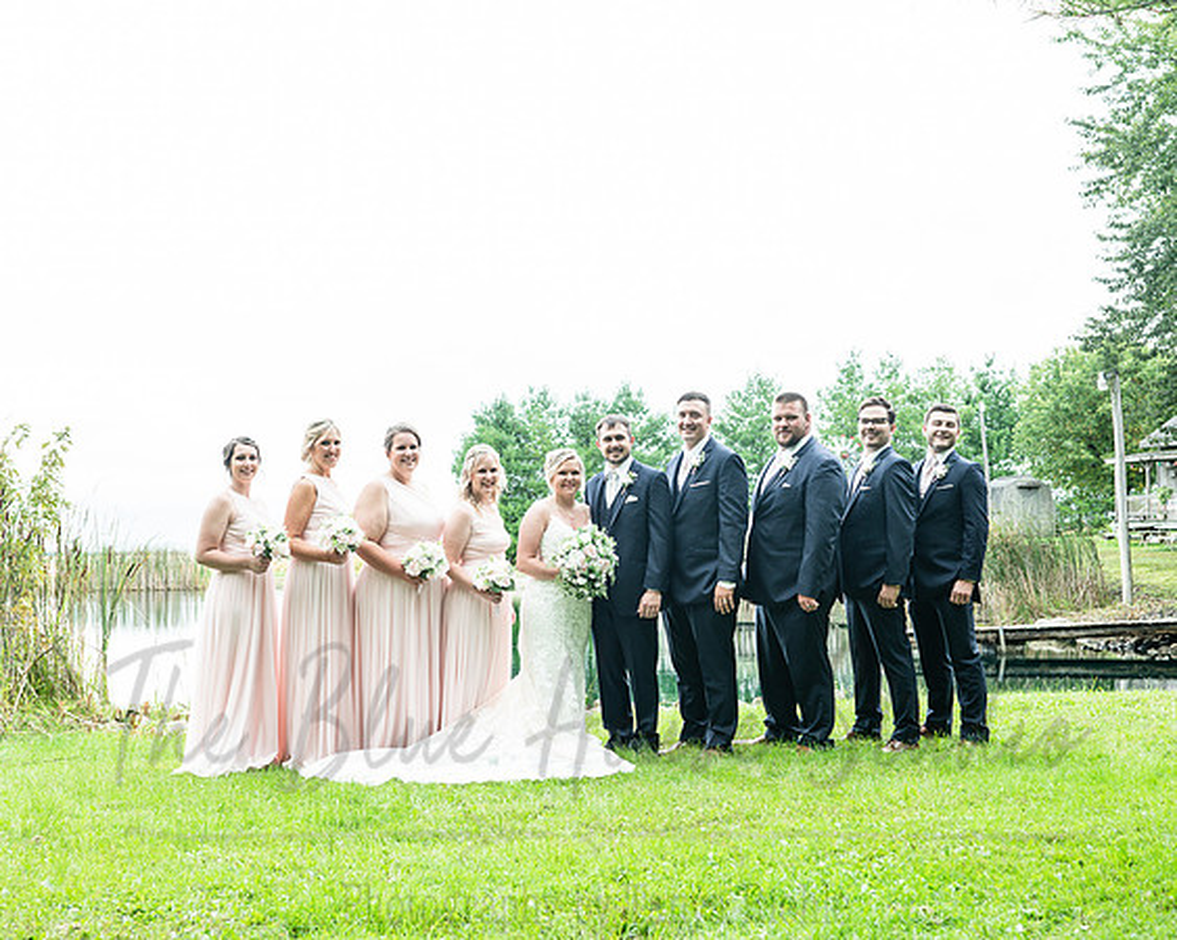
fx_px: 1700
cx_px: 574
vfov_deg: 30.8
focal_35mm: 49
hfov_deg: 38.2
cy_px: 583
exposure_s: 1/80
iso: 100
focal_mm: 28
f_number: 4.5
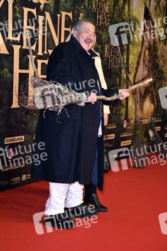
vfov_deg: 24.2
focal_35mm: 84
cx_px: 84
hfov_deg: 16.2
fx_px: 585
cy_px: 126
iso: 400
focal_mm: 56
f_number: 6.3
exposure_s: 1/60
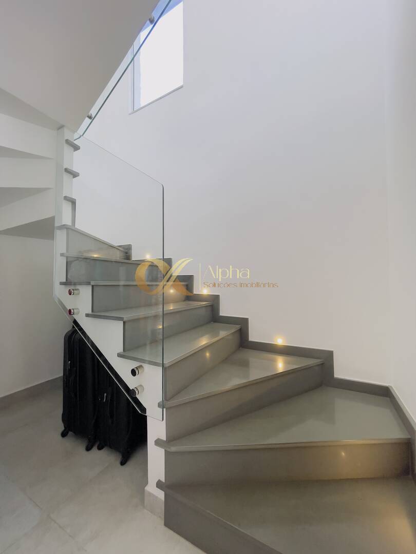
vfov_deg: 106.2
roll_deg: -0.1
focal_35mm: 13
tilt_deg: +1.1
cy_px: 277
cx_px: 208
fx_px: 208
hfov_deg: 89.9
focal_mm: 1.54
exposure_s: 1/43
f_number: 2.4
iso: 50
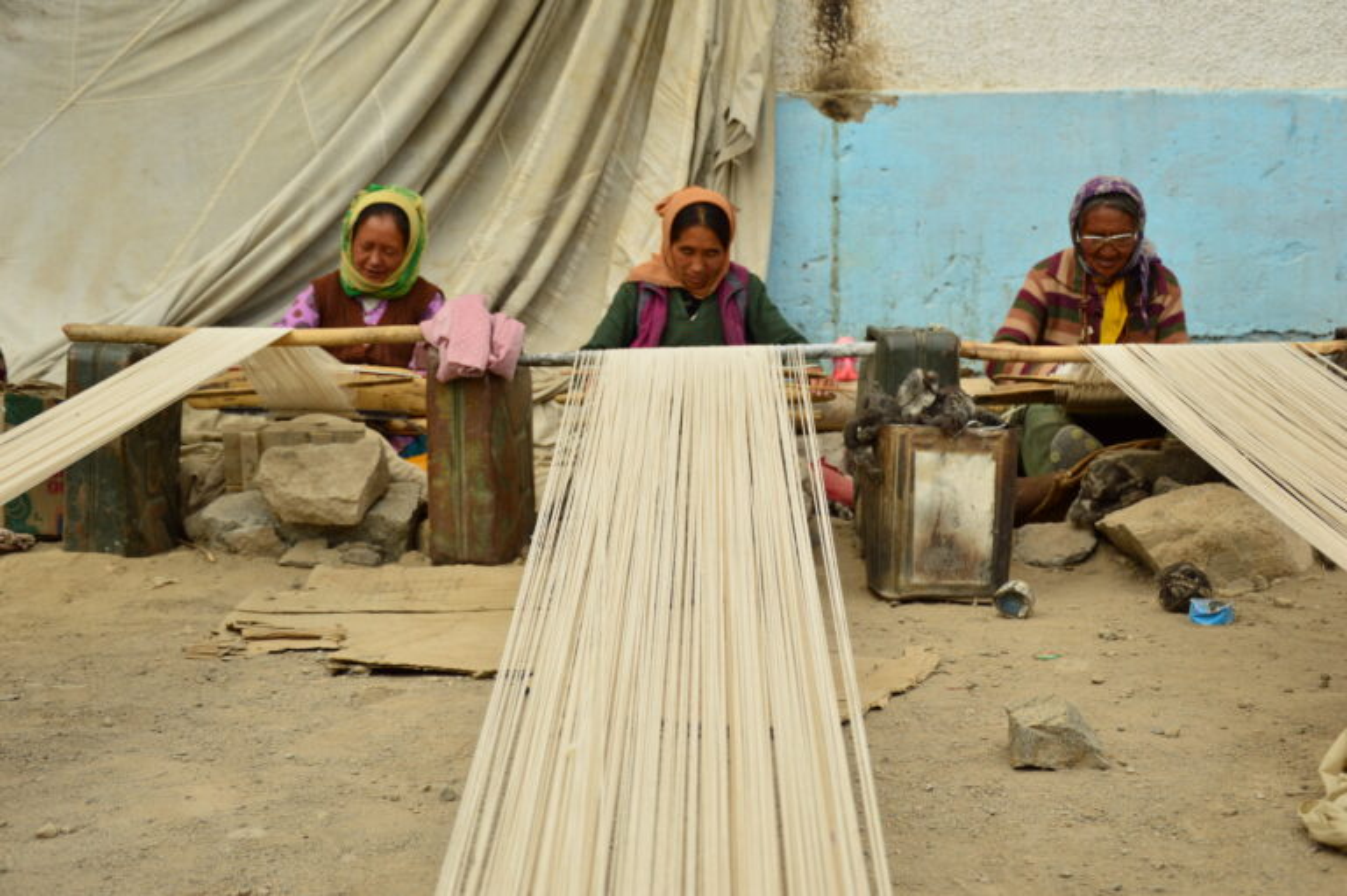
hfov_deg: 38.9
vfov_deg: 26.4
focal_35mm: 51
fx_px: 1907
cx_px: 674
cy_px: 448
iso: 200
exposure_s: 1/800
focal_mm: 34
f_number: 5
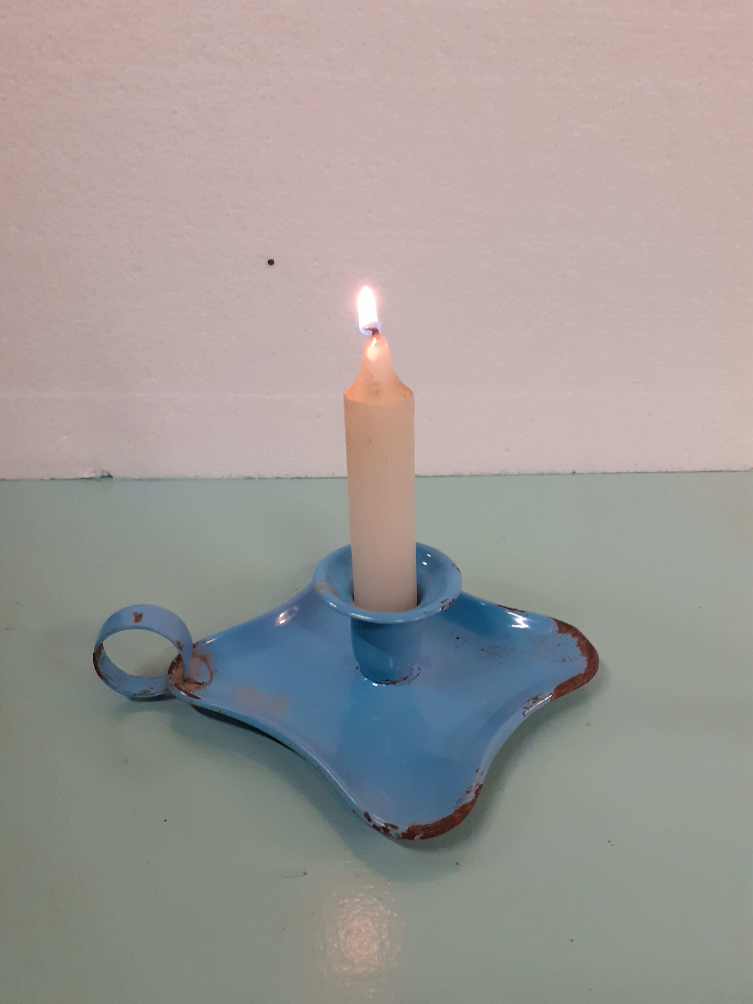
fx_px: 783
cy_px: 502
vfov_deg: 65.3
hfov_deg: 51.4
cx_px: 376
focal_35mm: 27
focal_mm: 3.6
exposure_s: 1/50
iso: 200
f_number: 1.9
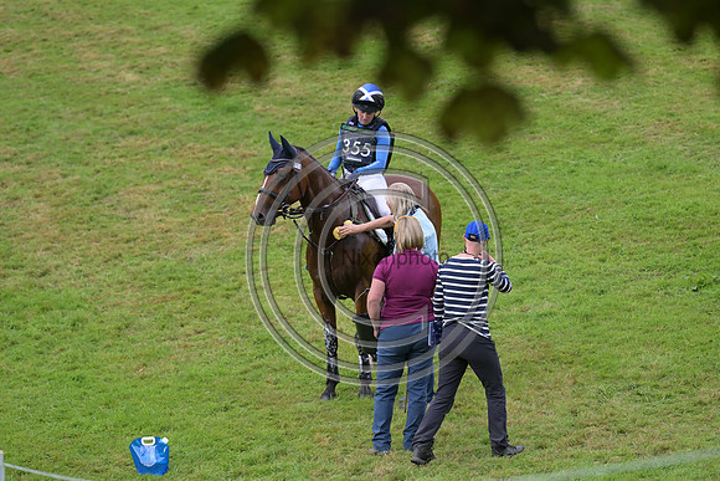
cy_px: 240
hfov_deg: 10.3
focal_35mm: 200
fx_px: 4001
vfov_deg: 6.9
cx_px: 360
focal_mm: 200
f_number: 5.6
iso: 1000
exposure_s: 1/1250
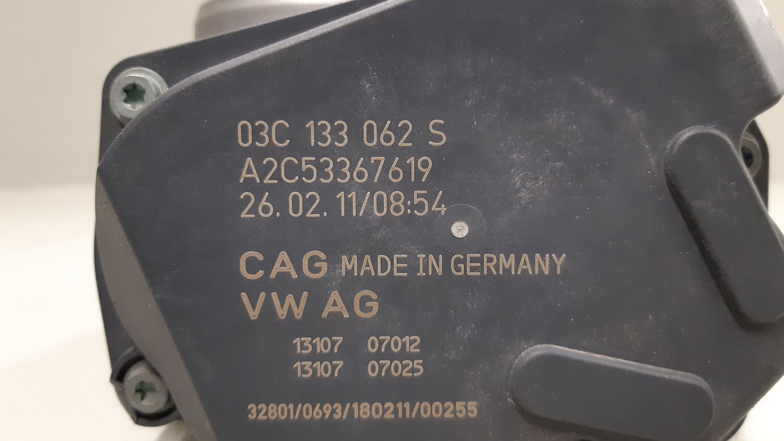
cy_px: 218
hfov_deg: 66.1
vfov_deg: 40.2
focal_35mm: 29
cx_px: 394
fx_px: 603
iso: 250
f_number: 1.7
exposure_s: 1/25
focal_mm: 3.93
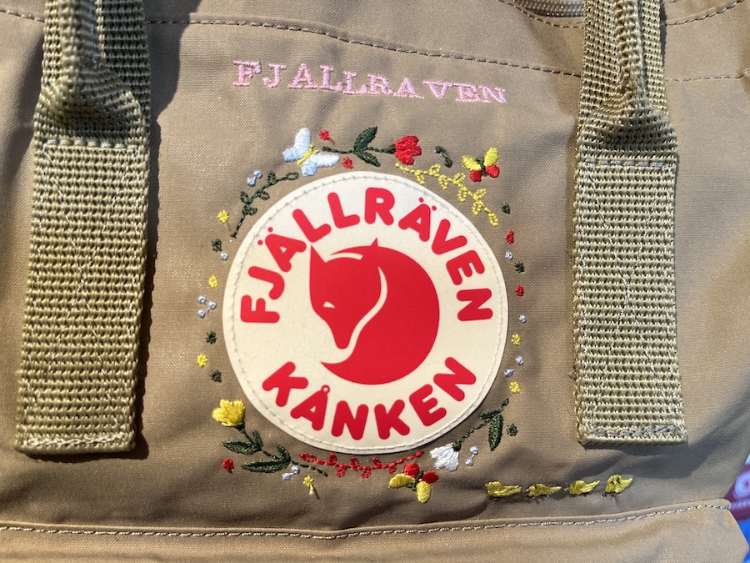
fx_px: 563
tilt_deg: -12.5
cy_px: 282
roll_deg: -0.1
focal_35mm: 26
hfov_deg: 67.3
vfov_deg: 53.1
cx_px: 375
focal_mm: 5.1
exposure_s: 1/100
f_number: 1.6
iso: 64
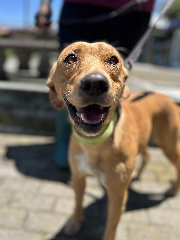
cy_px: 113
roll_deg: -3.9
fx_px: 201
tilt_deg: -17.8
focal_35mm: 29
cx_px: 80
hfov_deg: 48.1
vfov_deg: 61.6
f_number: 1.5
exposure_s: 1/1838
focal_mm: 5.7
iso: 50
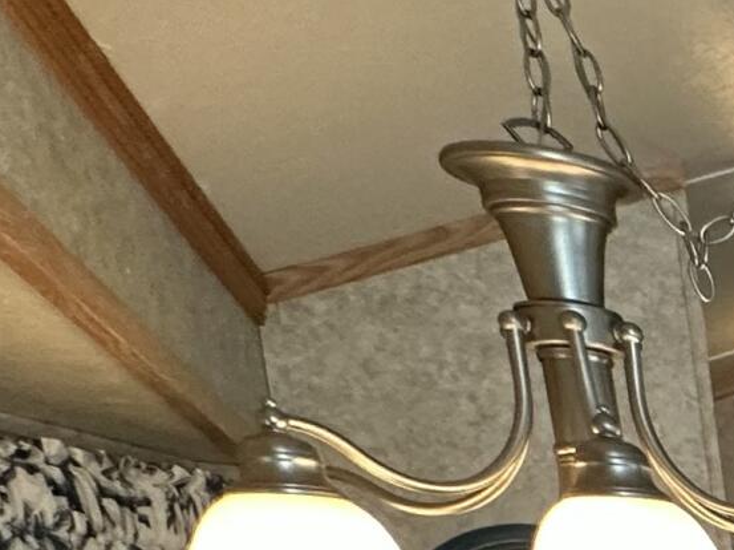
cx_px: 1917
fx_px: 1610
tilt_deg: -9.1
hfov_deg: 13.7
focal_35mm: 76
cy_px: 1047
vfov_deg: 15.9
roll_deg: +1.6
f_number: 2.2
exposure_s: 1/60
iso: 250
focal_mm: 2.22
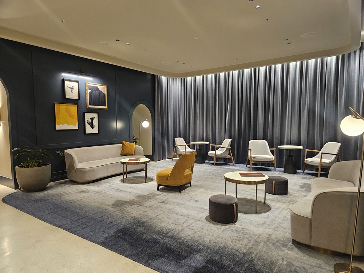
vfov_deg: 58.9
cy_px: 136
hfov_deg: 73.9
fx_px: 242
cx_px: 182
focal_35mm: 23
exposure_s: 1/100
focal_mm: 5.4
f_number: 1.8
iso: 1000
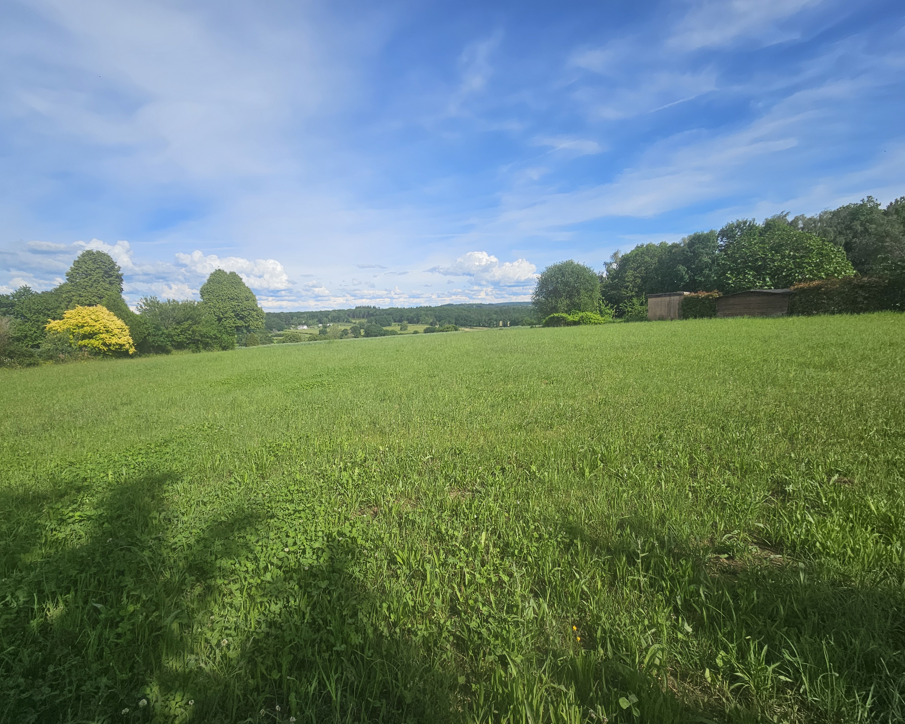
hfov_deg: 100.4
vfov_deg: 88.0
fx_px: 375
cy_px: 371
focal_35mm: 14
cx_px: 410
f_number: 2.2
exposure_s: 1/3446
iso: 50
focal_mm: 2.2
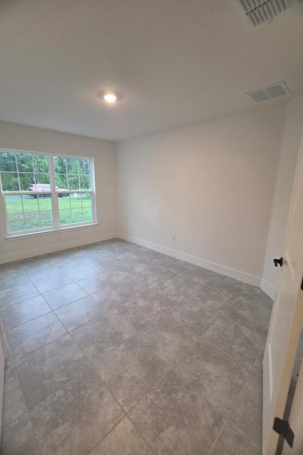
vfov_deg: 104.3
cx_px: 144
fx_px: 177
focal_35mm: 14
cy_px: 223
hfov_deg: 81.1
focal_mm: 2.2
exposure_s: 1/120
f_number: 1.9
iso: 320
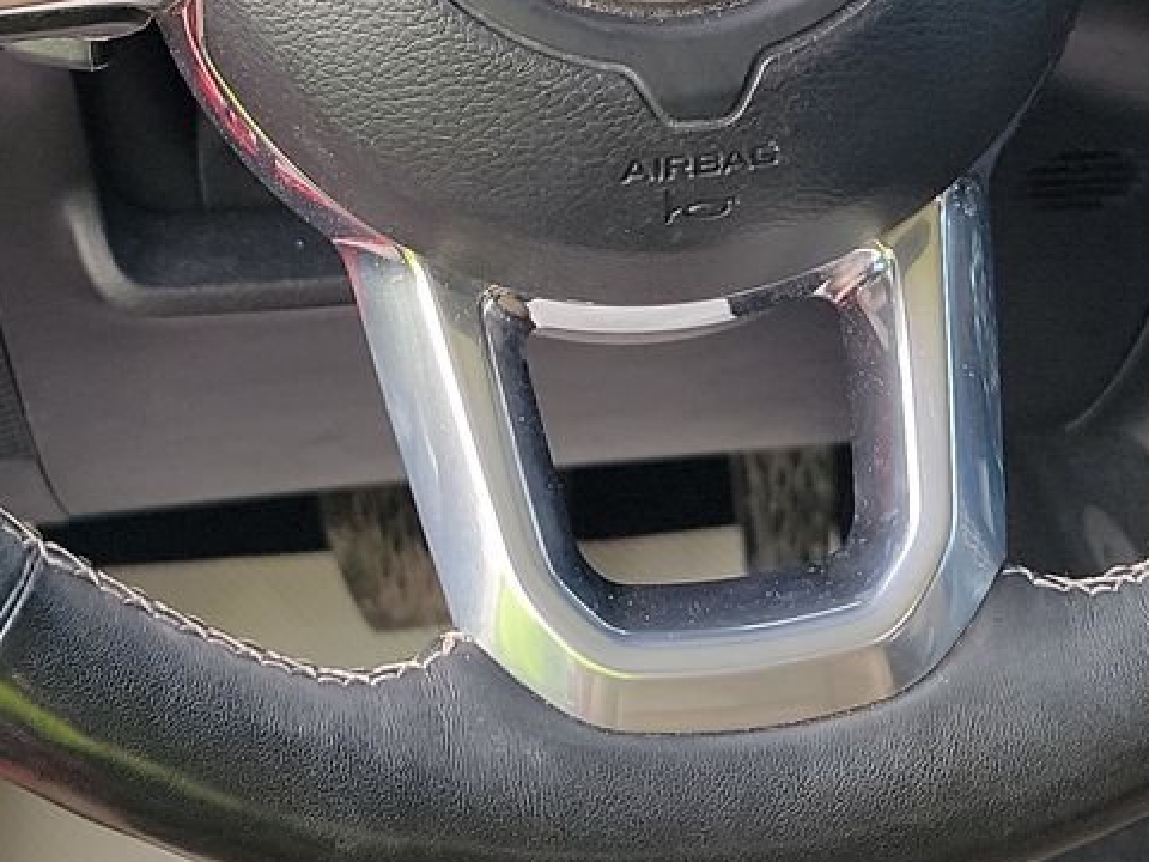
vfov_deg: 17.3
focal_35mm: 80
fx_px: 2655
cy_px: -273
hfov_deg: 24.3
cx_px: 414
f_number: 1.8
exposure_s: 1/59
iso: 85
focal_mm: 6.7
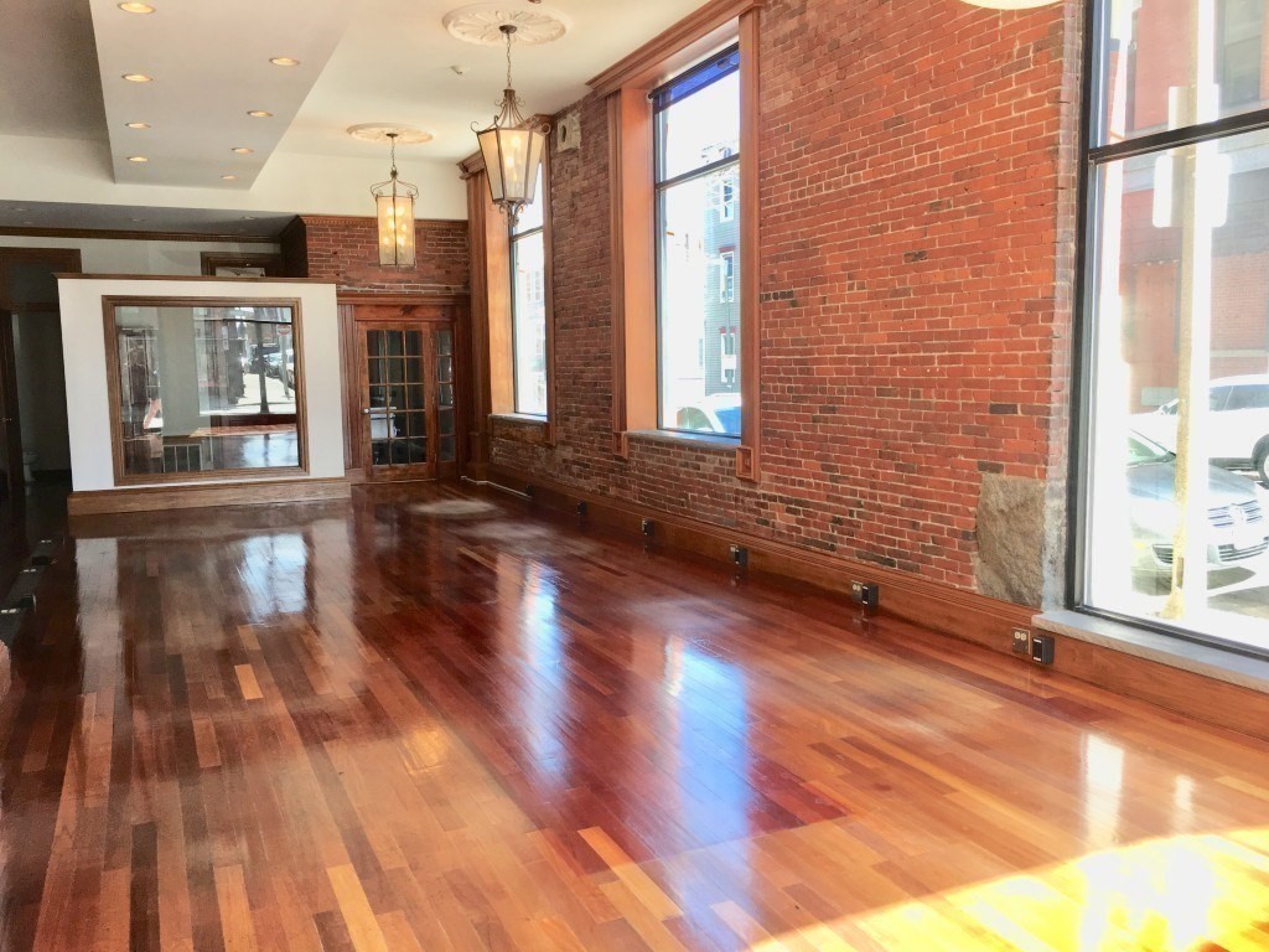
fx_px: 1063
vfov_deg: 48.2
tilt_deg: -6.9
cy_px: 476
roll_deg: +1.2
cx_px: 634
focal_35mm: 29
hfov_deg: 61.7
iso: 40
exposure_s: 1/120
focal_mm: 4.15
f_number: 2.2
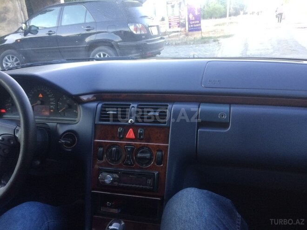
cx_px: 154
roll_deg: +3.2
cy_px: 115
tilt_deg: -23.1
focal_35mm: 29
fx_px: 257
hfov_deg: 61.7
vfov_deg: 48.2
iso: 50
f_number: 2.2
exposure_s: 1/33
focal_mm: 4.15
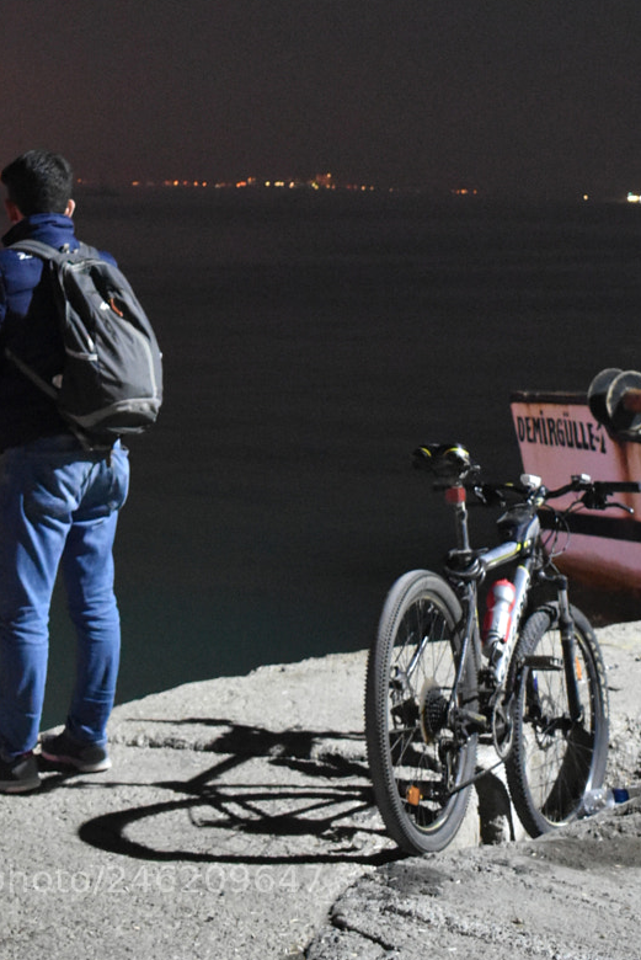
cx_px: 337
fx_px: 2214
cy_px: -9
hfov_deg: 16.5
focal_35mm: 83
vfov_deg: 23.4
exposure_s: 1/10
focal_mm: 27
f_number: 5
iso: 5000
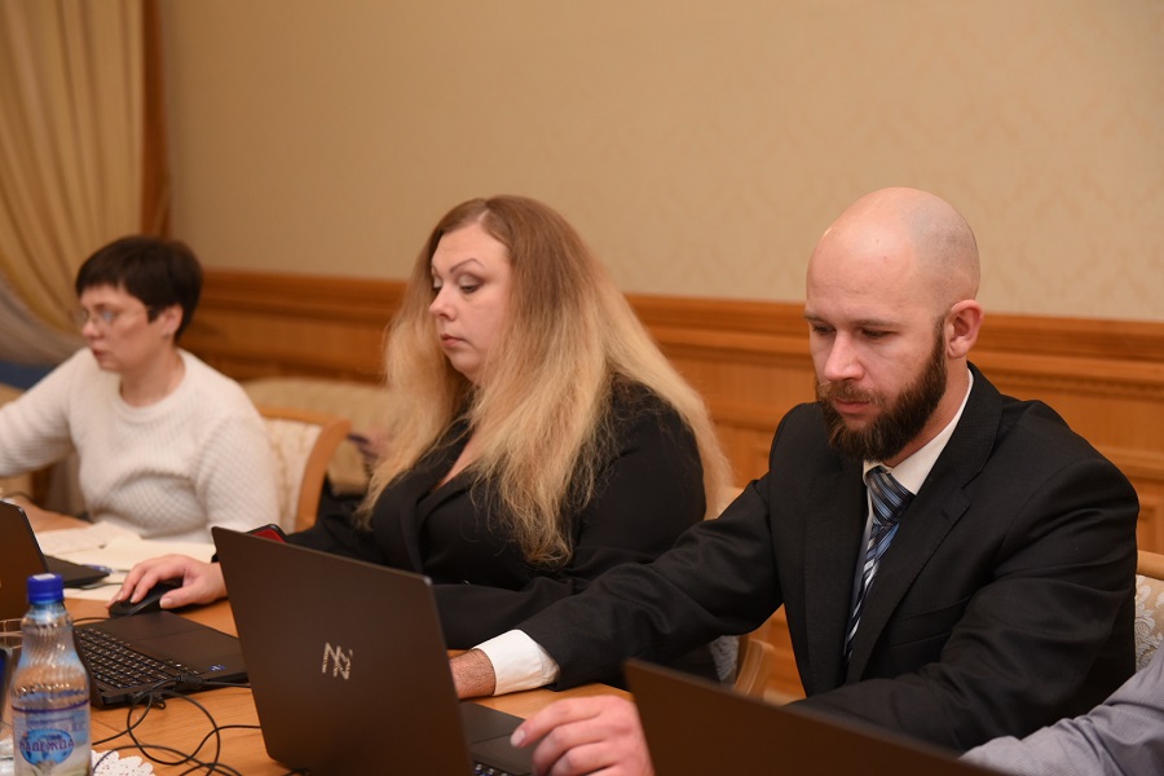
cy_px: 388
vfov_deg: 23.4
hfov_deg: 34.5
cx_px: 582
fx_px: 1875
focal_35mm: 58
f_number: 3.2
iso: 1100
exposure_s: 1/200
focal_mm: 58
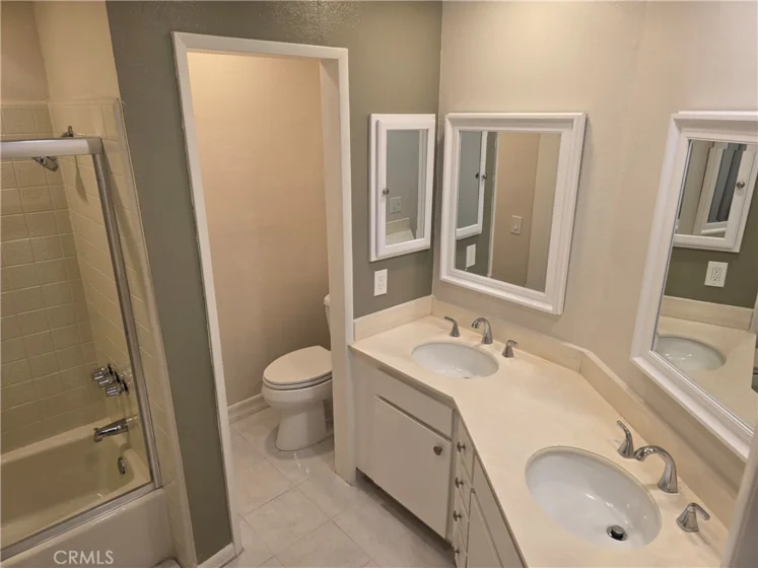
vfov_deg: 58.9
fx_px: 504
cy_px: 284
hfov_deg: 73.9
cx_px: 379
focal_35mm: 23
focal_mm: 6.3
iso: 64
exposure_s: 1/120
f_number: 1.7
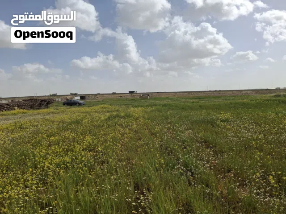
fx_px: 190
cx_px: 143
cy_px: 107
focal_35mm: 23
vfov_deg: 58.9
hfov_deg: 73.9
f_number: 1.8
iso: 50
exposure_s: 1/1825
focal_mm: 5.54
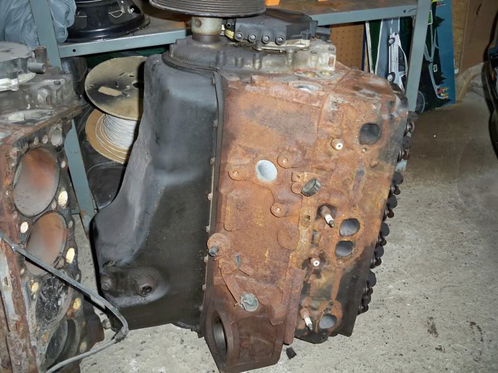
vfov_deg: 40.7
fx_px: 504
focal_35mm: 35
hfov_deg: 52.6
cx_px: 249
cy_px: 186
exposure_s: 1/30
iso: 200
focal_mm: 6.3
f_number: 3.1
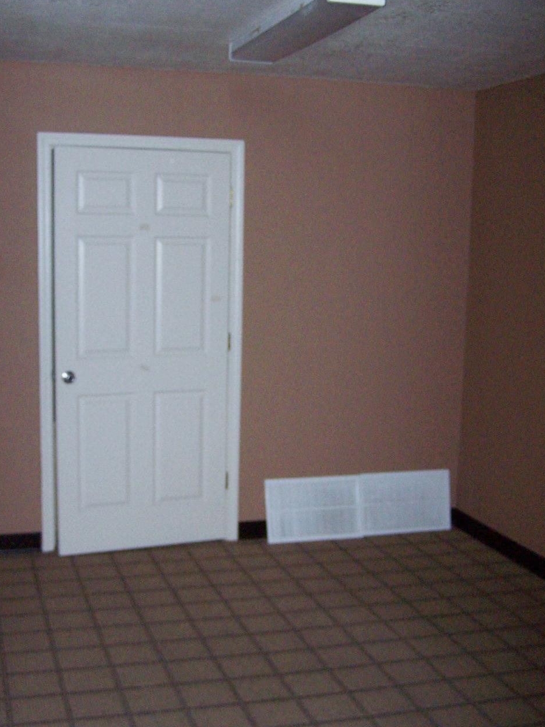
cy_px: 408
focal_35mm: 47
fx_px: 987
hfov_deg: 30.8
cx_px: 232
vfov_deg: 40.4
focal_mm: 6.3
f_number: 2.8
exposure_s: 1/60
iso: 140
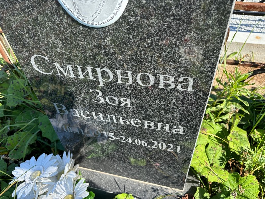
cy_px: 100
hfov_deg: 67.3
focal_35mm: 26
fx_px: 199
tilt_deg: -48.8
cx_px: 132
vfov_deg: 53.1
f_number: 1.6
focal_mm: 5.96
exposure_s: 1/872
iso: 50
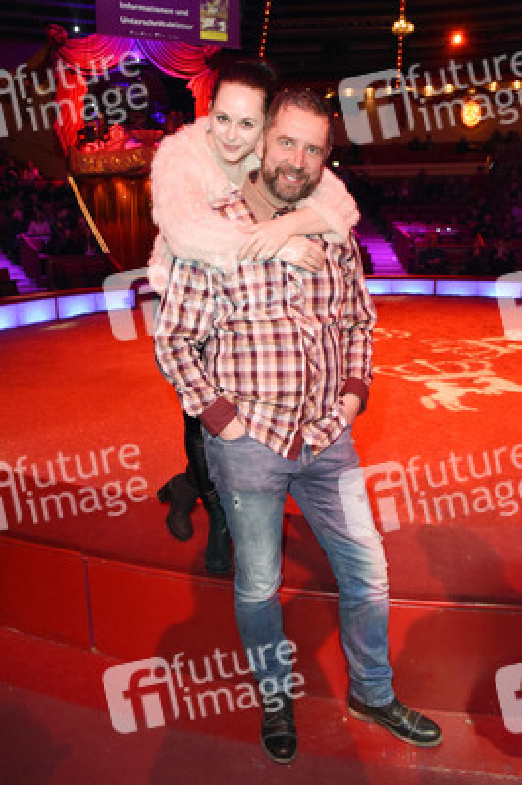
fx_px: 654
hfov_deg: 43.5
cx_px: 261
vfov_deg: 62.0
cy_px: 392
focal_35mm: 30
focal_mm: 20
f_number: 6.3
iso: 2500
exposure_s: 1/60
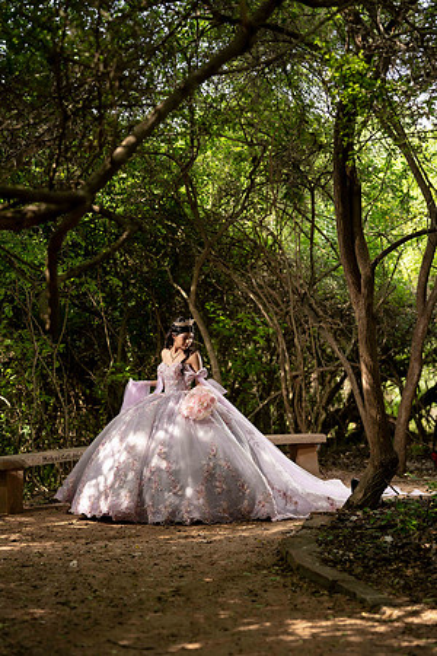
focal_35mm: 54
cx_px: 218
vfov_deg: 36.9
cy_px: 328
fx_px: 983
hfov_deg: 25.1
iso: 250
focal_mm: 54
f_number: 2.2
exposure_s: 1/800
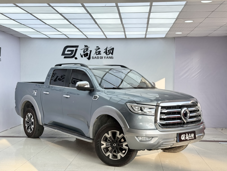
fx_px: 315
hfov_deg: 39.7
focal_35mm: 48
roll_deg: +0.3
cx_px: 114
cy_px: 86
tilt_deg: -1.2
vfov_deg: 30.3
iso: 64
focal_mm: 6.76
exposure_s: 1/1193
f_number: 1.78
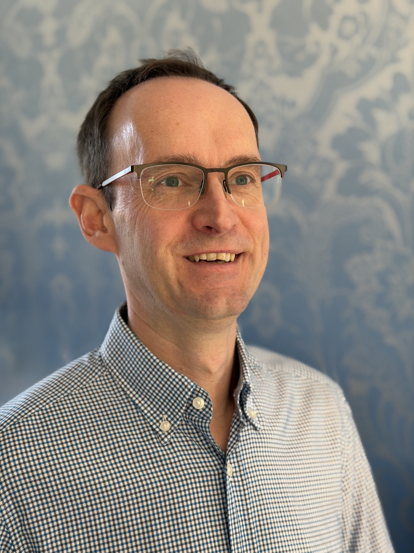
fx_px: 765
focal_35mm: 48
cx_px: 207
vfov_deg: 39.7
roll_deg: +1.0
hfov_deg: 30.3
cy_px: 276
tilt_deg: -4.3
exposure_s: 1/60
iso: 100
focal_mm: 6.76
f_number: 1.78
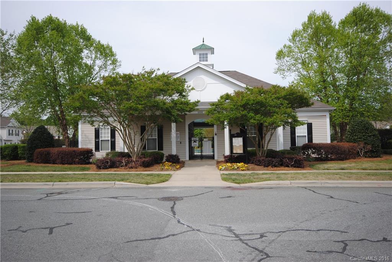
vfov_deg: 43.7
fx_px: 327
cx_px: 196
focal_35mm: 30
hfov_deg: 61.9
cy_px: 131
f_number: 8
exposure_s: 1/250
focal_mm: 20
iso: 100
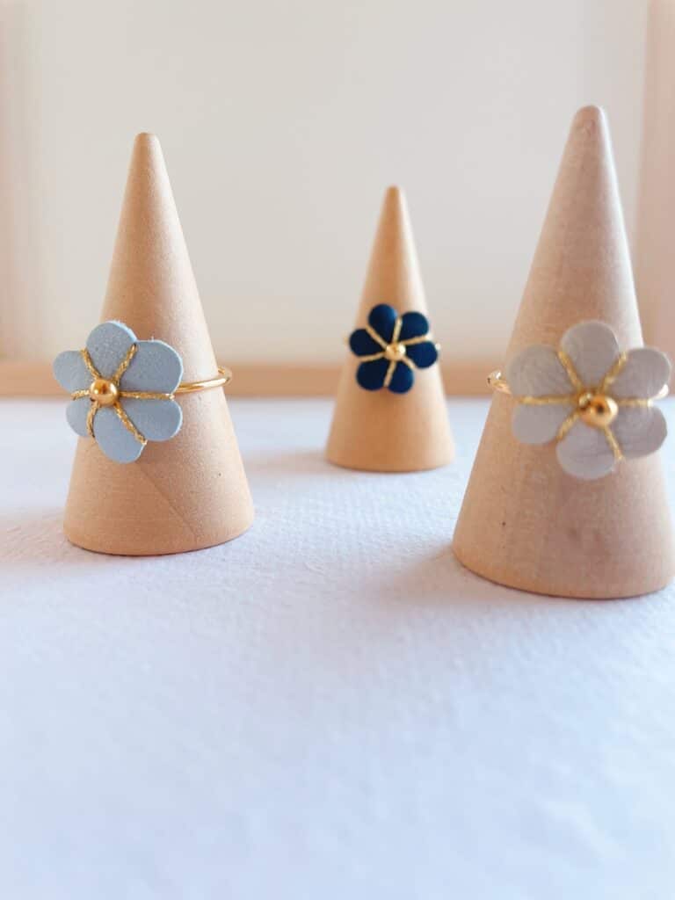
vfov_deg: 67.3
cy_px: 450
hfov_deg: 53.1
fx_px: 676
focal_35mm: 26
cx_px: 338
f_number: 1.6
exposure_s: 1/121
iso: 50
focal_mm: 4.2
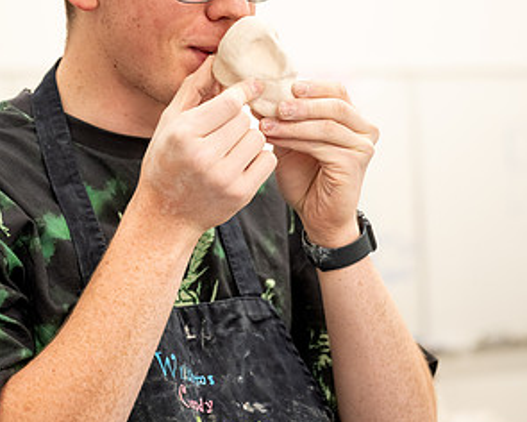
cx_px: 266
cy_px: 102
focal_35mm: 93
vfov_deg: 16.4
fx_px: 1451
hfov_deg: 20.6
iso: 1600
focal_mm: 65
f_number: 3.2
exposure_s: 1/250
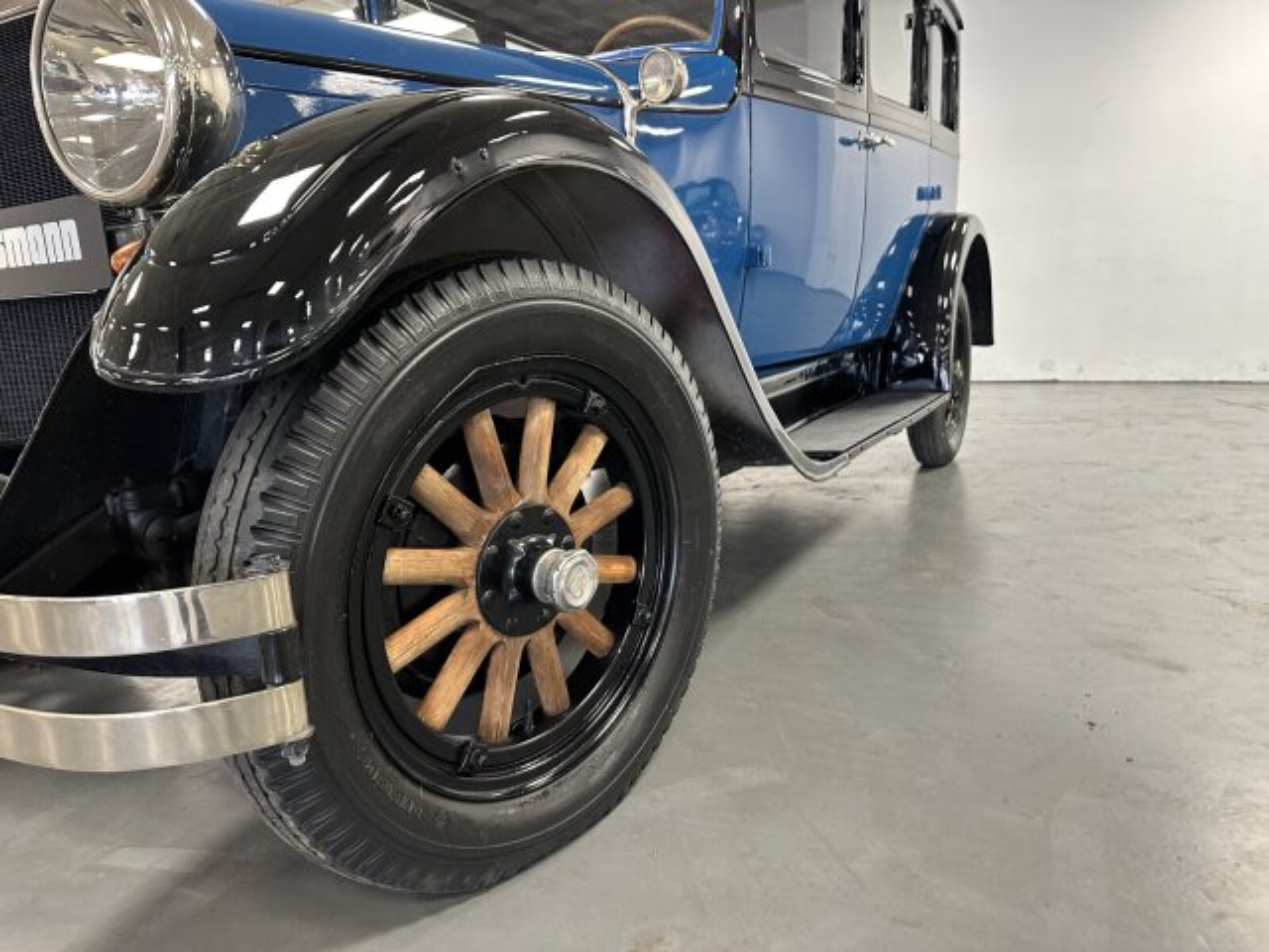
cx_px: 634
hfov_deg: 71.6
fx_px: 880
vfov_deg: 56.8
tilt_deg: -11.8
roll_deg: +2.1
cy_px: 476
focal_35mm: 24
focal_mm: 6.86
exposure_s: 1/50
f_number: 1.78
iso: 320
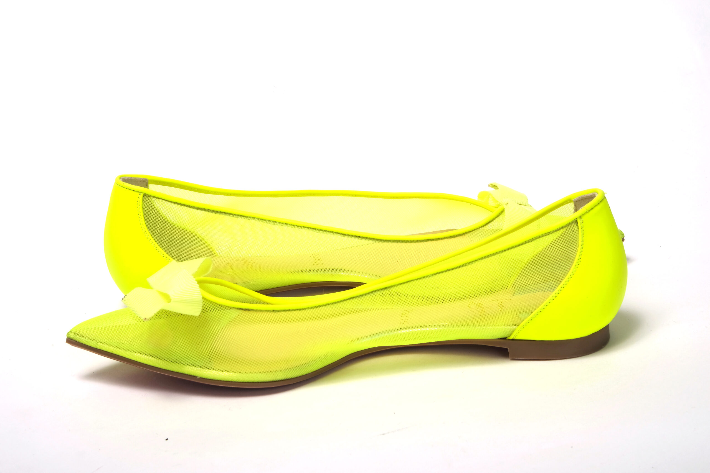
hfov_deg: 24.5
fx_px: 1637
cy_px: 236
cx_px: 355
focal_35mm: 83
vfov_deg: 16.5
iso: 200
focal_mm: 55
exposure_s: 1/125
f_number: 16
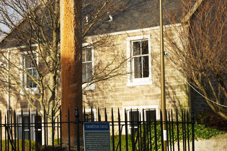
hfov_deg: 18.8
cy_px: 80
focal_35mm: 108
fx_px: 681
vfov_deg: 12.7
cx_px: 52
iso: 79
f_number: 5
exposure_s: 1/320
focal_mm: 50
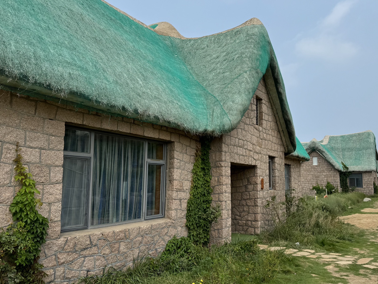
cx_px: 225
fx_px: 328
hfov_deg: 59.5
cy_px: 145
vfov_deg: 46.8
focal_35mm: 30
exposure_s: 1/5814
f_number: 1.78
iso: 80
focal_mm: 6.76
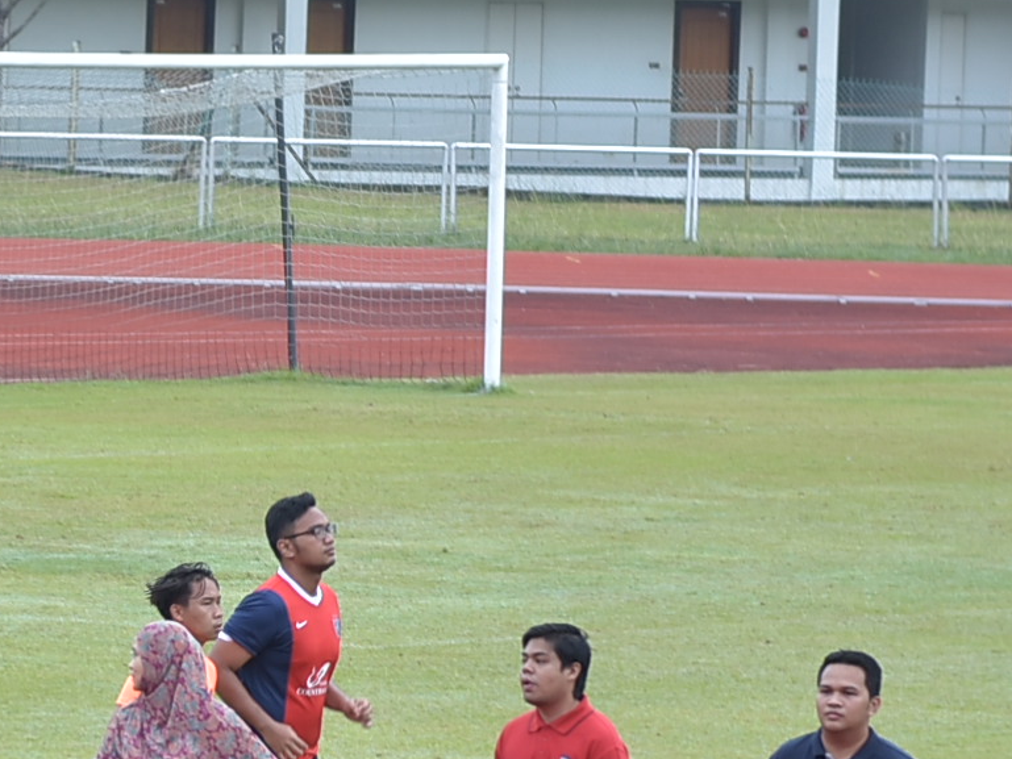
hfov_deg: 5.0
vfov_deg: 3.8
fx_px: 11491
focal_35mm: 393
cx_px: -766
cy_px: 604
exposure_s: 1/200
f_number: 2.8
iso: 100
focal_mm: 70
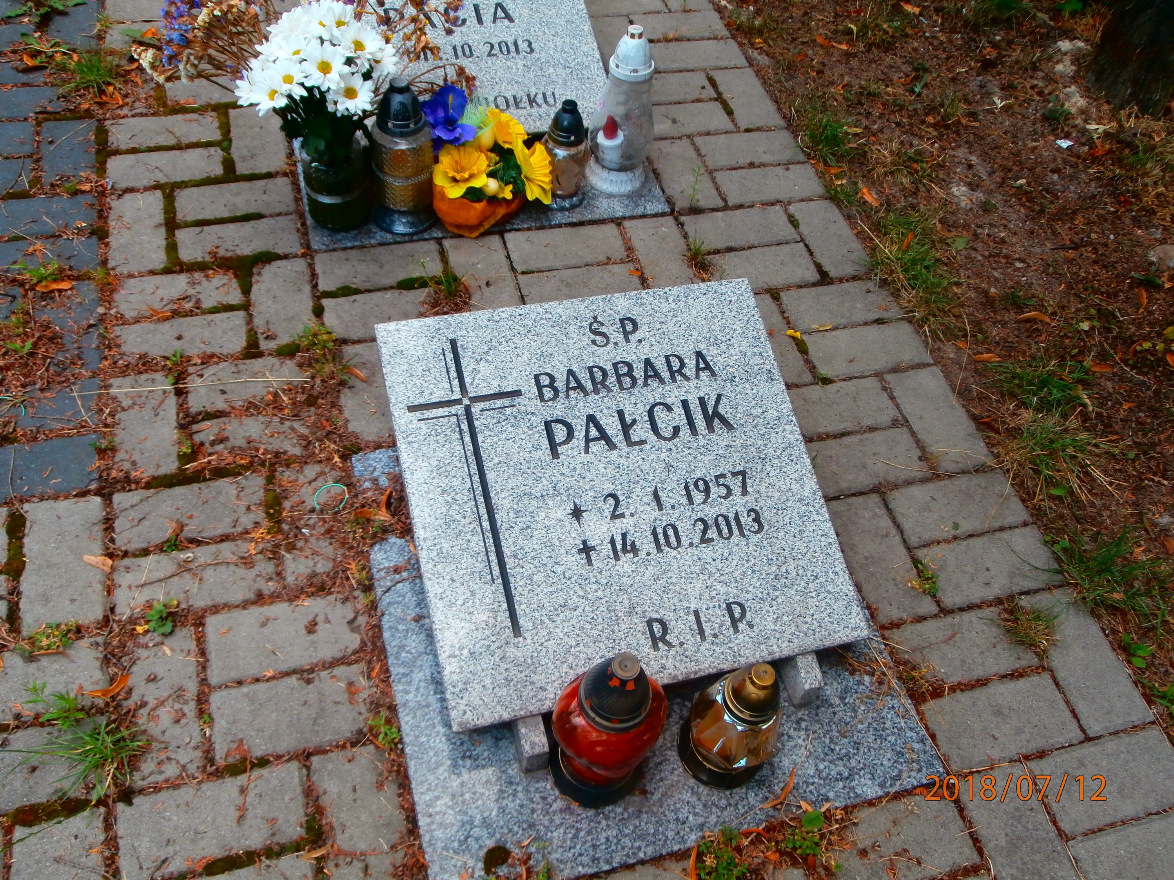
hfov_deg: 60.0
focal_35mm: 30
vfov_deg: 46.8
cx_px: 587
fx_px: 1017
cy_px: 440
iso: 100
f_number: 3.5
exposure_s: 1/200
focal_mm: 5.36
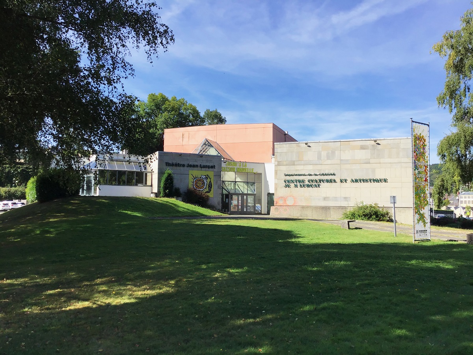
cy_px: 178
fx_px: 424
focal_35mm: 31
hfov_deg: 58.4
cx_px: 236
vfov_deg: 45.4
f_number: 2.4
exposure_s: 1/916
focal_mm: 3.3
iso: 25
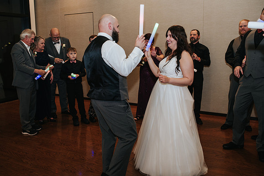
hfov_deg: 54.5
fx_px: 257
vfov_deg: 37.8
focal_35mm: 35
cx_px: 132
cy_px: 88
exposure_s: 1/200
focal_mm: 35
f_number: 3.2
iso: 800
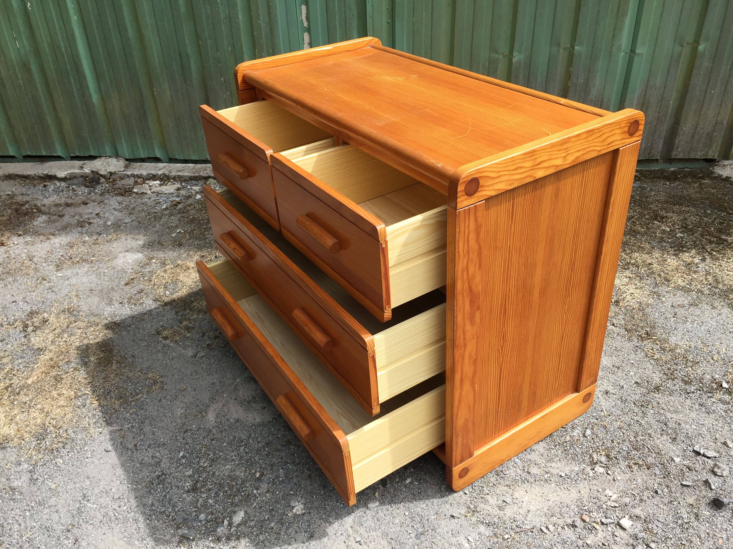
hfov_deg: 61.7
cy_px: 274
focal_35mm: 29
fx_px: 614
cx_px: 366
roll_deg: +0.2
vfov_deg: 48.2
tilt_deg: -32.9
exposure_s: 1/682
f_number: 2.2
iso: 32
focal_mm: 4.15
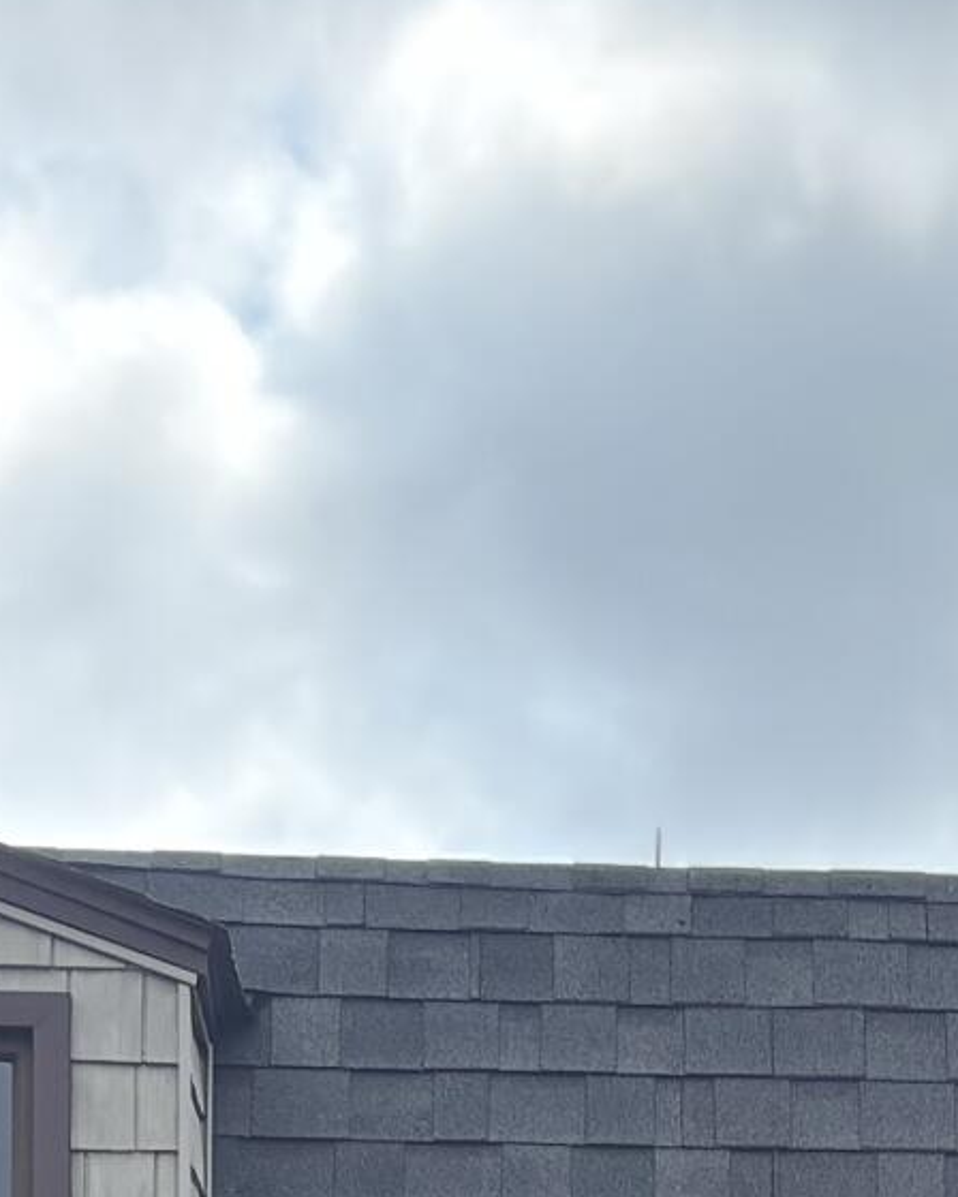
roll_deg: +0.1
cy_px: 2377
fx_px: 4820
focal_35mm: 136
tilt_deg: +3.5
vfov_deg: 12.5
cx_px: 866
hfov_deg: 11.3
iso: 64
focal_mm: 5.96
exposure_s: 1/2208
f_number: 1.6
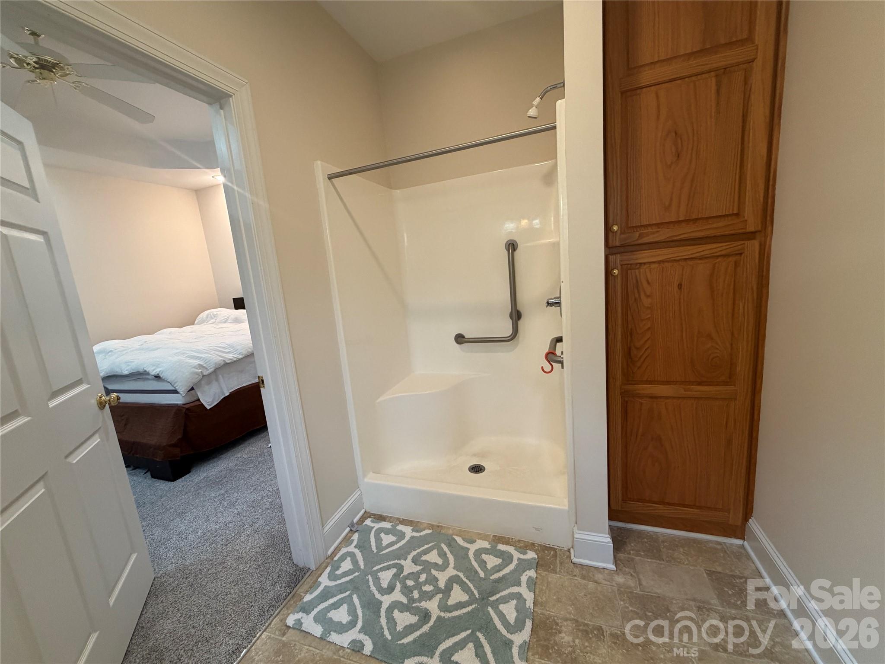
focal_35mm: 14
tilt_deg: -9.6
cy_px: 332
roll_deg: +5.4
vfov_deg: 85.7
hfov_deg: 102.1
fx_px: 358
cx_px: 442
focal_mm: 2.22
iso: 320
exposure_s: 1/120
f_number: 2.2
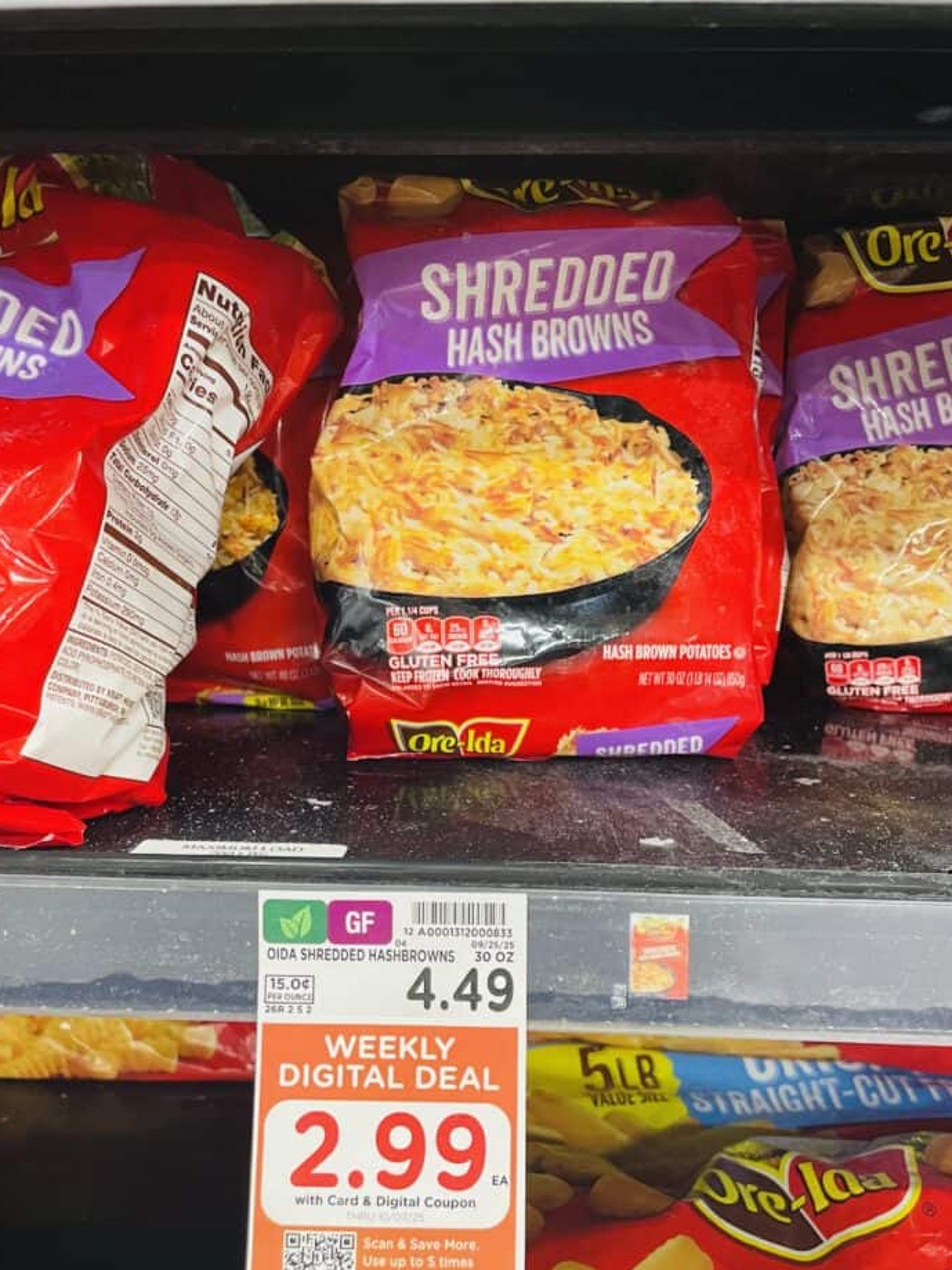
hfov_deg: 48.2
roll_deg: -0.3
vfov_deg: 61.5
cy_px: 697
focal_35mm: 29
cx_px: 491
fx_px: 1063
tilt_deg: -10.8
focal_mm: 4.2
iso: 320
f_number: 1.6
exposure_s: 1/60
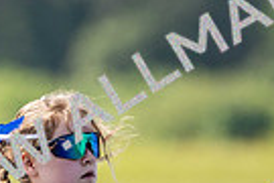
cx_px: 122
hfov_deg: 1.2
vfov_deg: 0.8
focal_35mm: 1725
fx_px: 13128
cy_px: 247
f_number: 4.5
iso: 280
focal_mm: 400
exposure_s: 1/2500
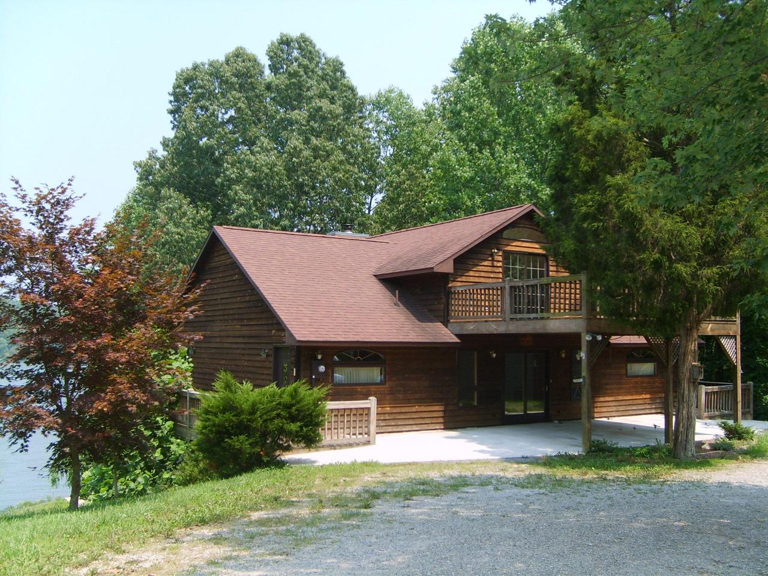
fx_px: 777
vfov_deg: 40.7
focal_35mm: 35
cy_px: 288
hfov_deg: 52.6
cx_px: 384
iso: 50
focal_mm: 5.8
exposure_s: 1/350
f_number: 2.8
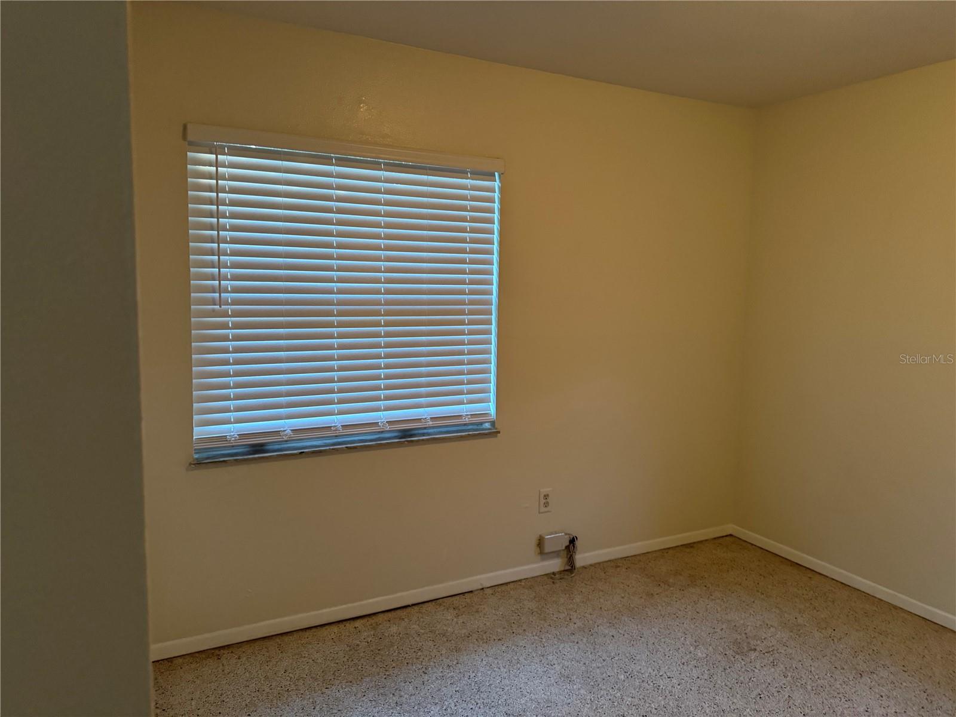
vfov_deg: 56.8
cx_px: 478
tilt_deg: -7.9
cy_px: 358
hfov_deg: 71.6
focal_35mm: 24
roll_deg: -1.0
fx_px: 663
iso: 500
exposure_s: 1/60
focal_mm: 6.76
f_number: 1.78
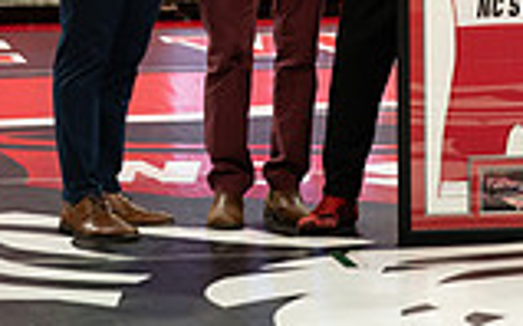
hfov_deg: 7.0
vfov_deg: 4.3
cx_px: 444
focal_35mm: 300
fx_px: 4272
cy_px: -267
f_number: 2.8
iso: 2500
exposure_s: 1/640
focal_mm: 104
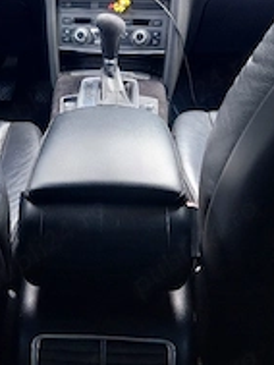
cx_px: 83
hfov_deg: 26.4
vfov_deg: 34.6
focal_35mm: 55
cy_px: 120
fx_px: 580
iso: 64
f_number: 1.8
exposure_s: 1/50
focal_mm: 4
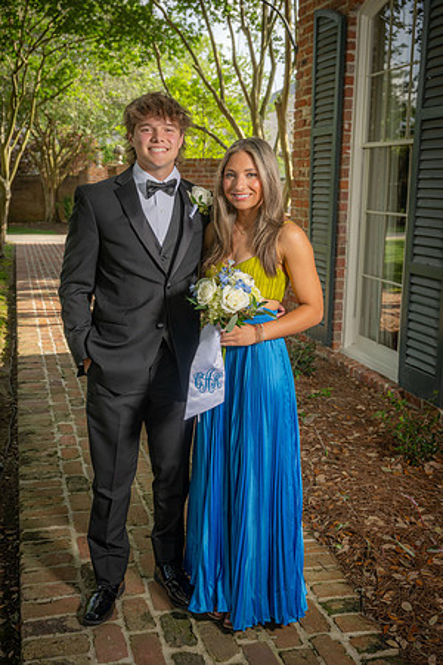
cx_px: 222
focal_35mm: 40
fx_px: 738
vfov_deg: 48.5
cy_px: 332
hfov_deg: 33.4
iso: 100
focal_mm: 40
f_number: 5.6
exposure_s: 1/160
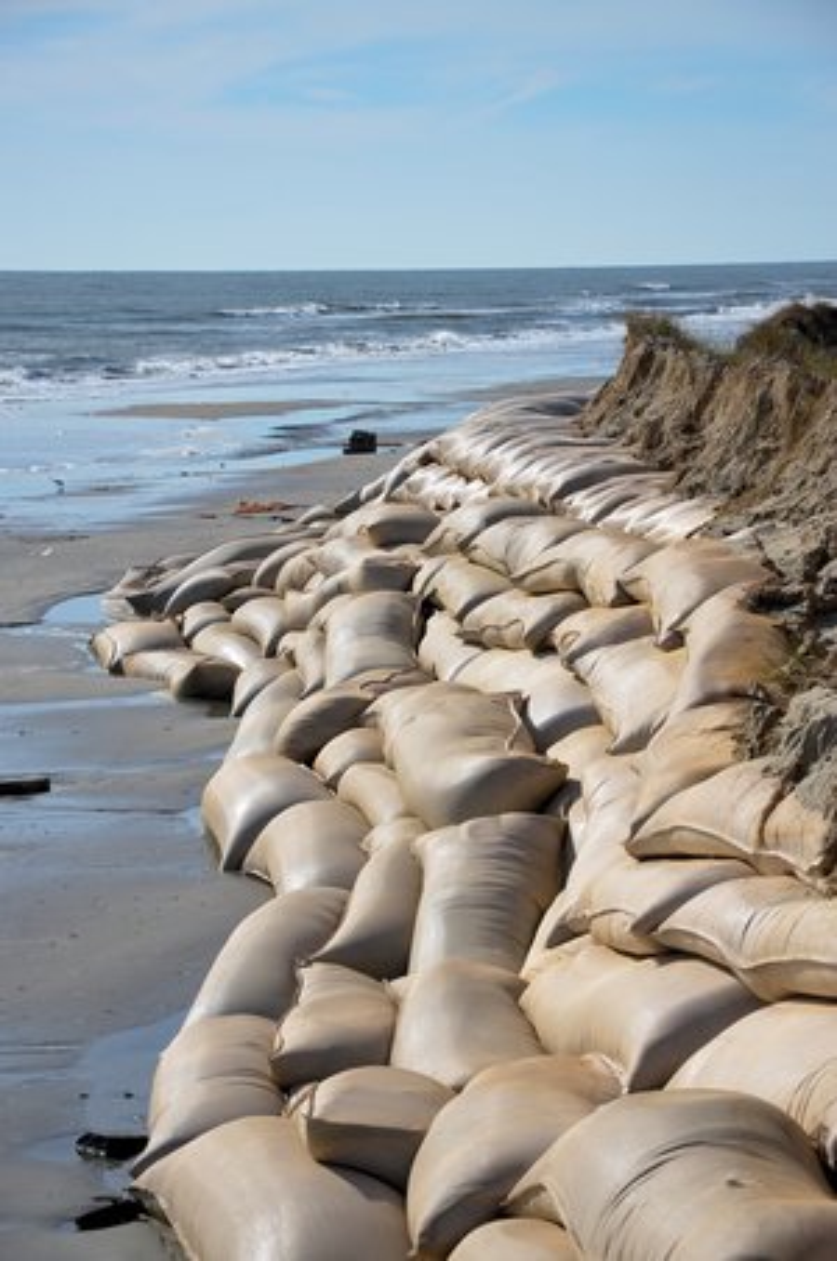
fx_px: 3935
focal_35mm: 112
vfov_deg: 18.2
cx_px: 418
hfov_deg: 12.1
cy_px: 630
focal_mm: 75
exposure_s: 1/1000
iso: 160
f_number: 8
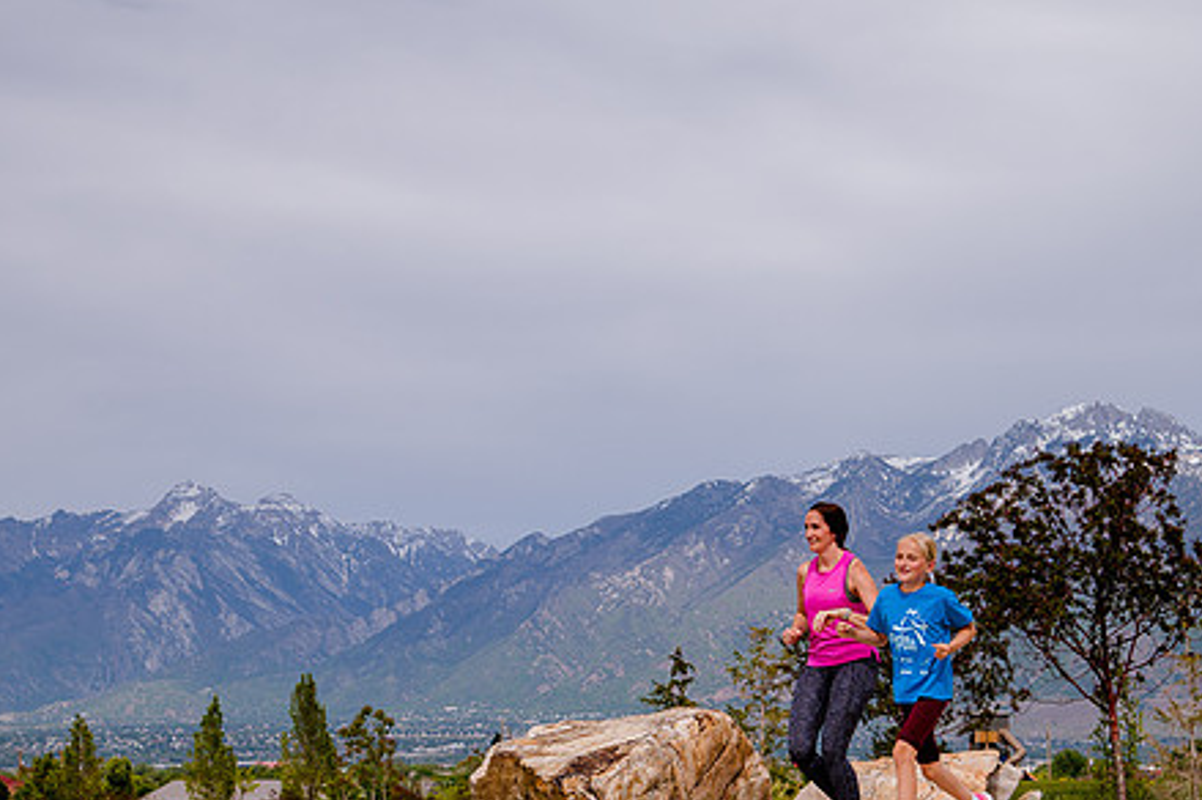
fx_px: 2969
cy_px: 515
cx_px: 648
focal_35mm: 89
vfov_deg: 15.3
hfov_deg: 22.9
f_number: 8
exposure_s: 1/640
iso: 200
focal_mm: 58
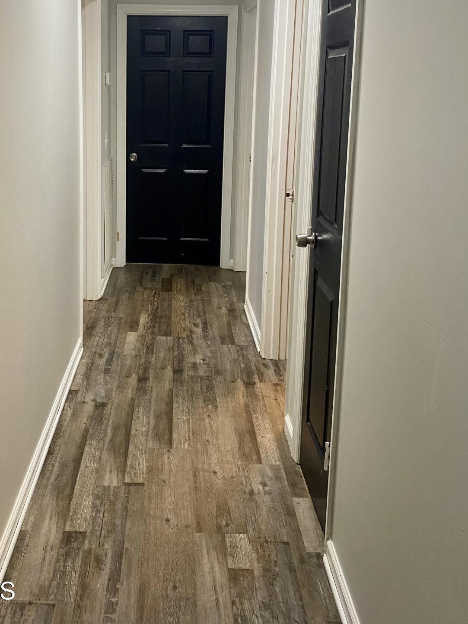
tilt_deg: -7.7
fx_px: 649
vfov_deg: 50.3
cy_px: 198
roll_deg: -0.6
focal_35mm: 36
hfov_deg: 39.2
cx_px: 158
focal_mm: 4.25
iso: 200
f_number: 1.8
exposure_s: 1/60
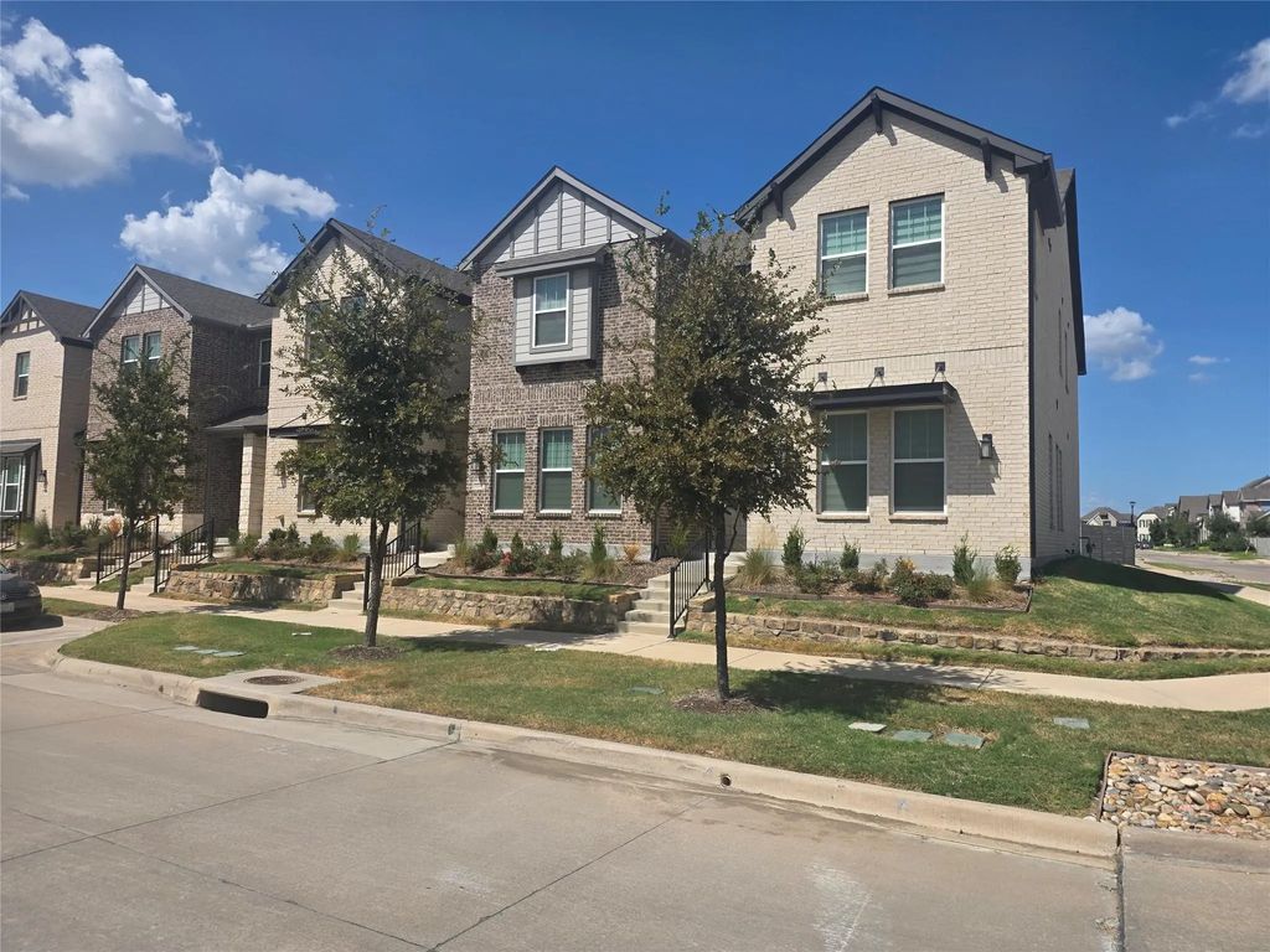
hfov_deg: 73.9
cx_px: 635
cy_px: 476
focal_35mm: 23
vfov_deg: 58.9
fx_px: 844
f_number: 1.7
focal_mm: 6.25
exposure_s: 1/7944
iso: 80
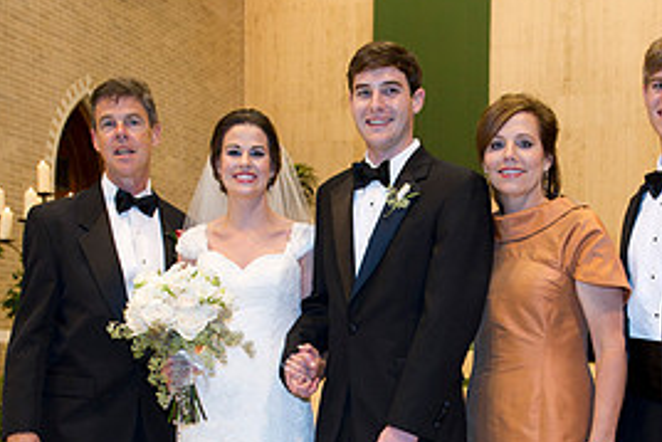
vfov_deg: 19.9
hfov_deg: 30.0
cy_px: 400
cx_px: 410
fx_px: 1233
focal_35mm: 67
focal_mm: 31
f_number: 5
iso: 1600
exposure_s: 1/60
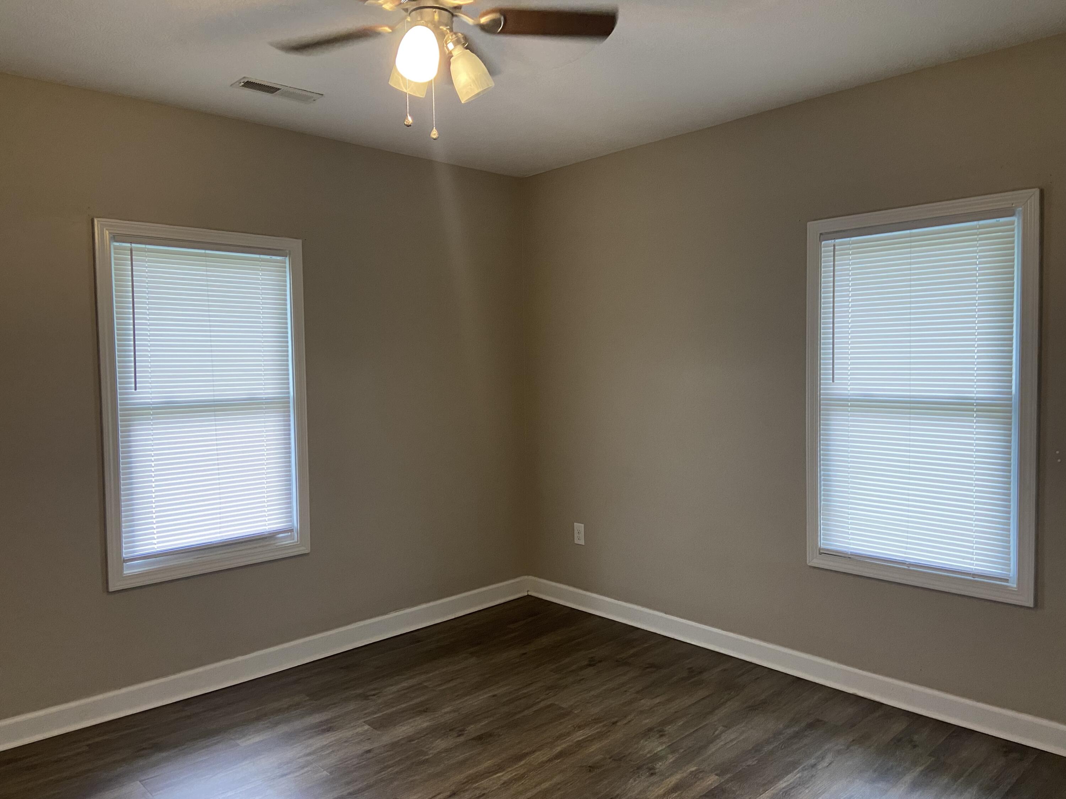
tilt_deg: -3.9
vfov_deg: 53.1
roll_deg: +0.6
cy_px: 400
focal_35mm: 26
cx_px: 533
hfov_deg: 67.3
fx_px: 801
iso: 200
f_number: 1.8
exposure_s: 1/60
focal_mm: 4.25
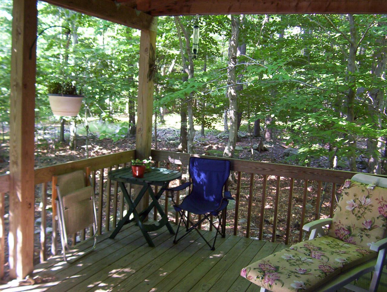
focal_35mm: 36
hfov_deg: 51.3
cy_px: 146
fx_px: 403
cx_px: 194
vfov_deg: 39.8
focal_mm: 5.54
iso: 140
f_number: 2.76
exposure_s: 1/30
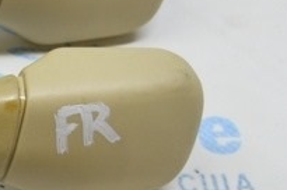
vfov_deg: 7.6
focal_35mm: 180
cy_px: 119
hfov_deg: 10.9
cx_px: -186
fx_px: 1433
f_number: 4
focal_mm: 24
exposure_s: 1/60
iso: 400
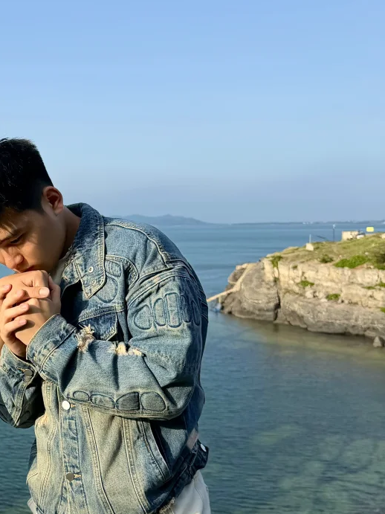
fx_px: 742
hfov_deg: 27.2
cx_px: -16
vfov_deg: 38.2
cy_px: 279
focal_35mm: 50
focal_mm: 6.76
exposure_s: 1/3145
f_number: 1.78
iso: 80
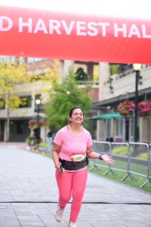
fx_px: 553
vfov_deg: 23.1
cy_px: 114
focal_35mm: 88
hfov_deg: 15.5
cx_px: 76
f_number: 2.8
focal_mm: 88
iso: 640
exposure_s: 1/1600
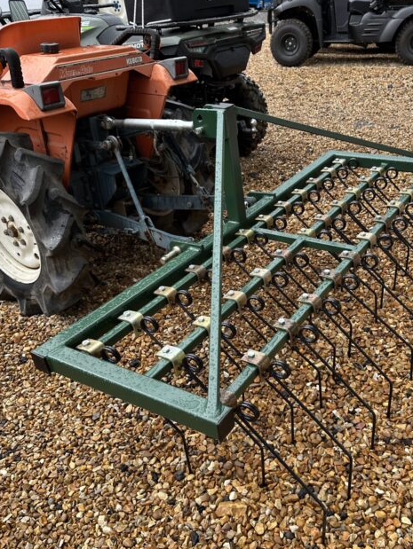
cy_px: 314
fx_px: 493
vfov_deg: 58.1
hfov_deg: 45.1
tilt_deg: -34.5
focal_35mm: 31
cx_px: 260
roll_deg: -0.6
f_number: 1.78
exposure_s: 1/1227
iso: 80
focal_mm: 6.86
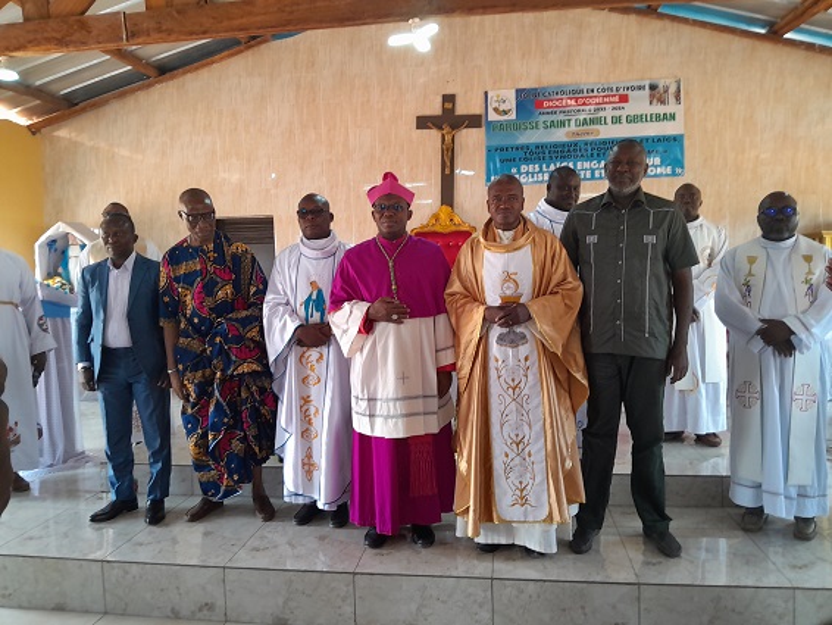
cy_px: 312
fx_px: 625
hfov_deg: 67.3
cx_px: 416
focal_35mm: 26
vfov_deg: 53.1
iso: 125
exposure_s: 1/50
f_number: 1.8
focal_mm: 3.98
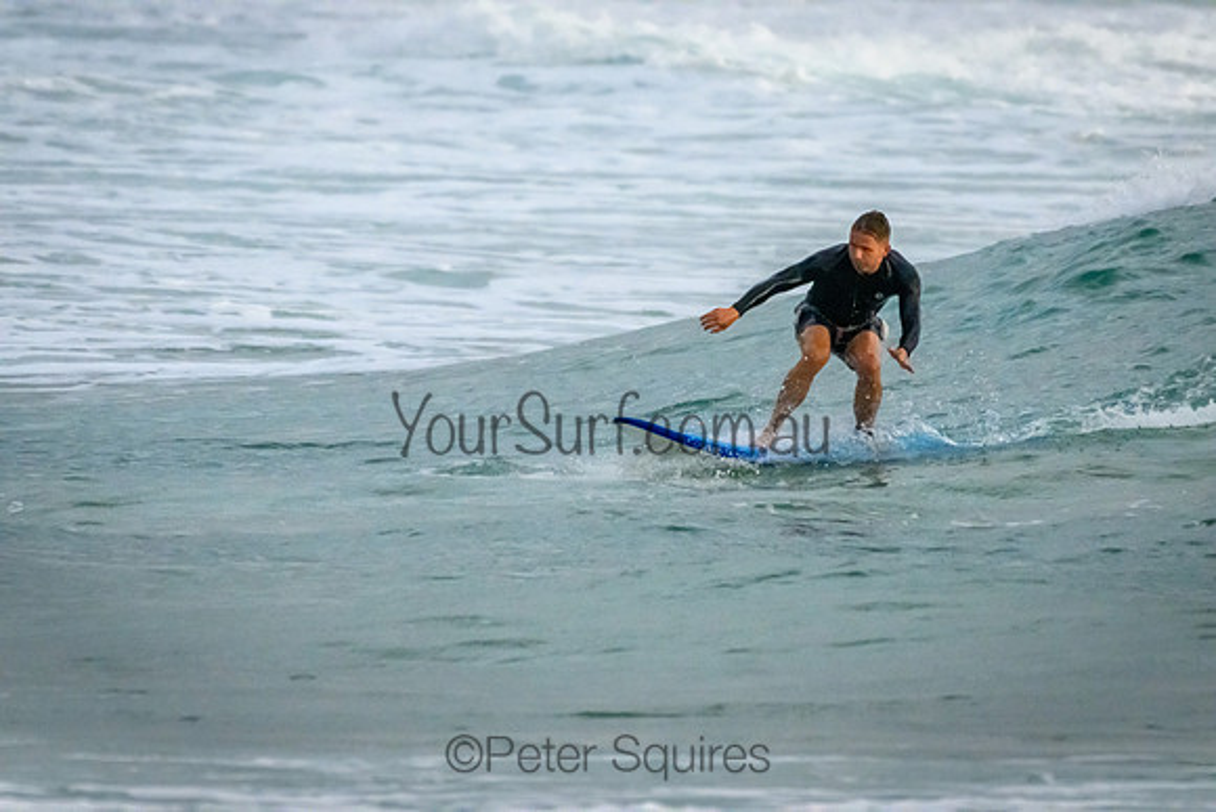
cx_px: 608
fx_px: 33784
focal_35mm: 1000
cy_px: 406
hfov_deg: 2.1
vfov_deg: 1.4
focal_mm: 1000
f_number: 11
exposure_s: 1/4000
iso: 14400
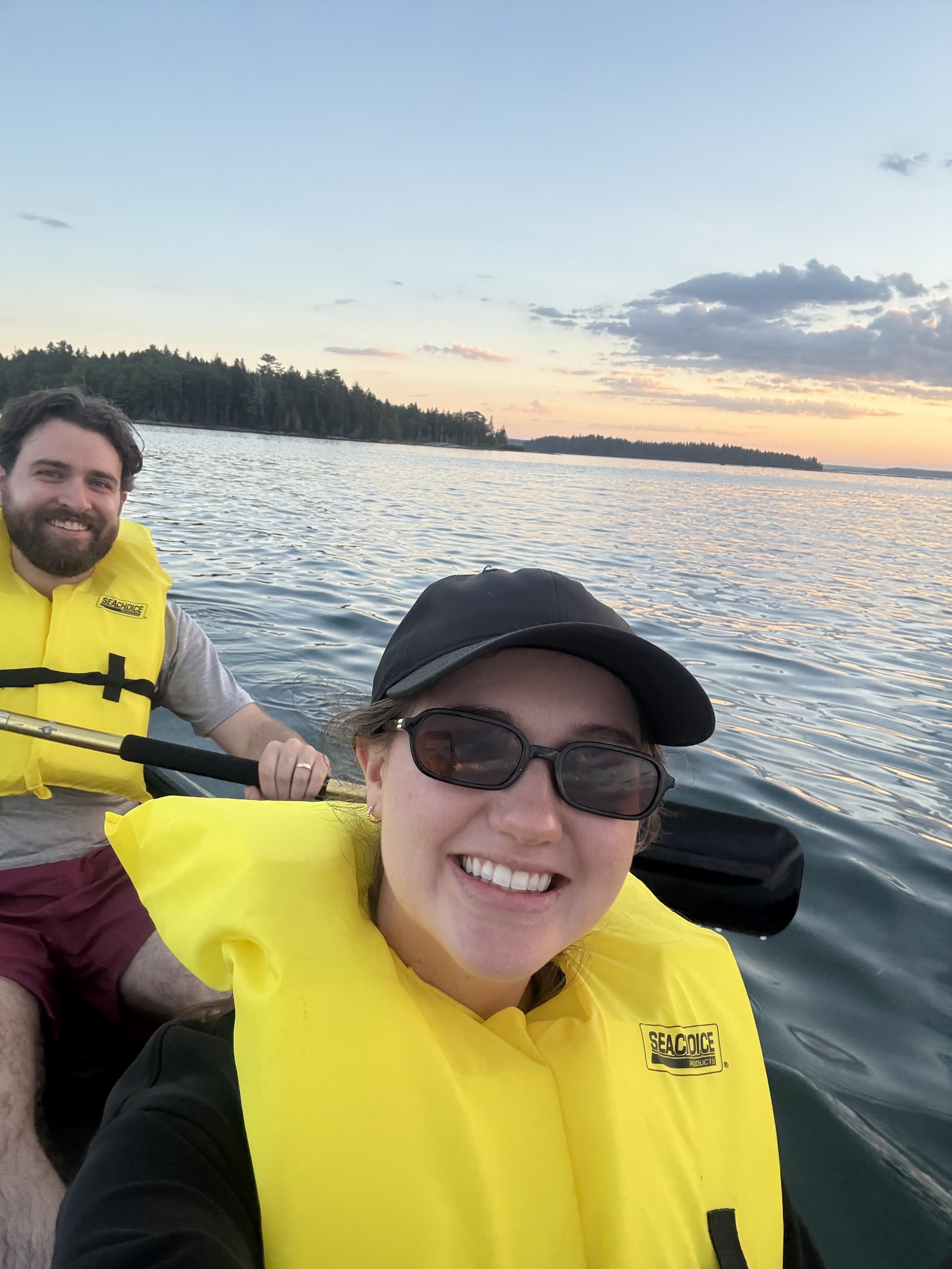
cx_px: 476
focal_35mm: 23
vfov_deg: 73.9
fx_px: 843
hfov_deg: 58.9
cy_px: 634
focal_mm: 2.69
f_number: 1.9
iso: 64
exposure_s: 1/122
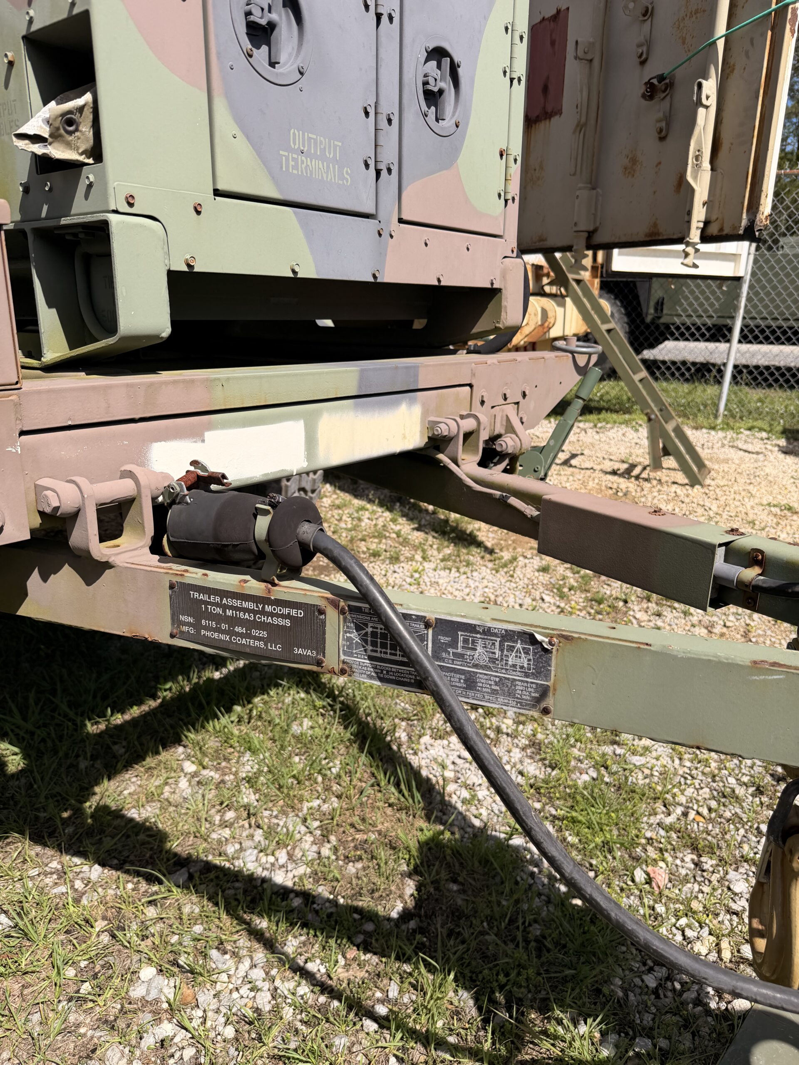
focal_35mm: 24
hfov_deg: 56.8
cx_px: 400
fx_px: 739
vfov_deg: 71.6
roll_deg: -0.6
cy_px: 532
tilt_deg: -17.4
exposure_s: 1/5319
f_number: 1.78
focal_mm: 6.76
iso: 80
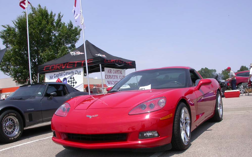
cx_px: 125
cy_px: 87
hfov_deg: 48.2
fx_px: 282
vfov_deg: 31.2
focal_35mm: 41
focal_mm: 7.85
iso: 100
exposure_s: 1/322
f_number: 7.5
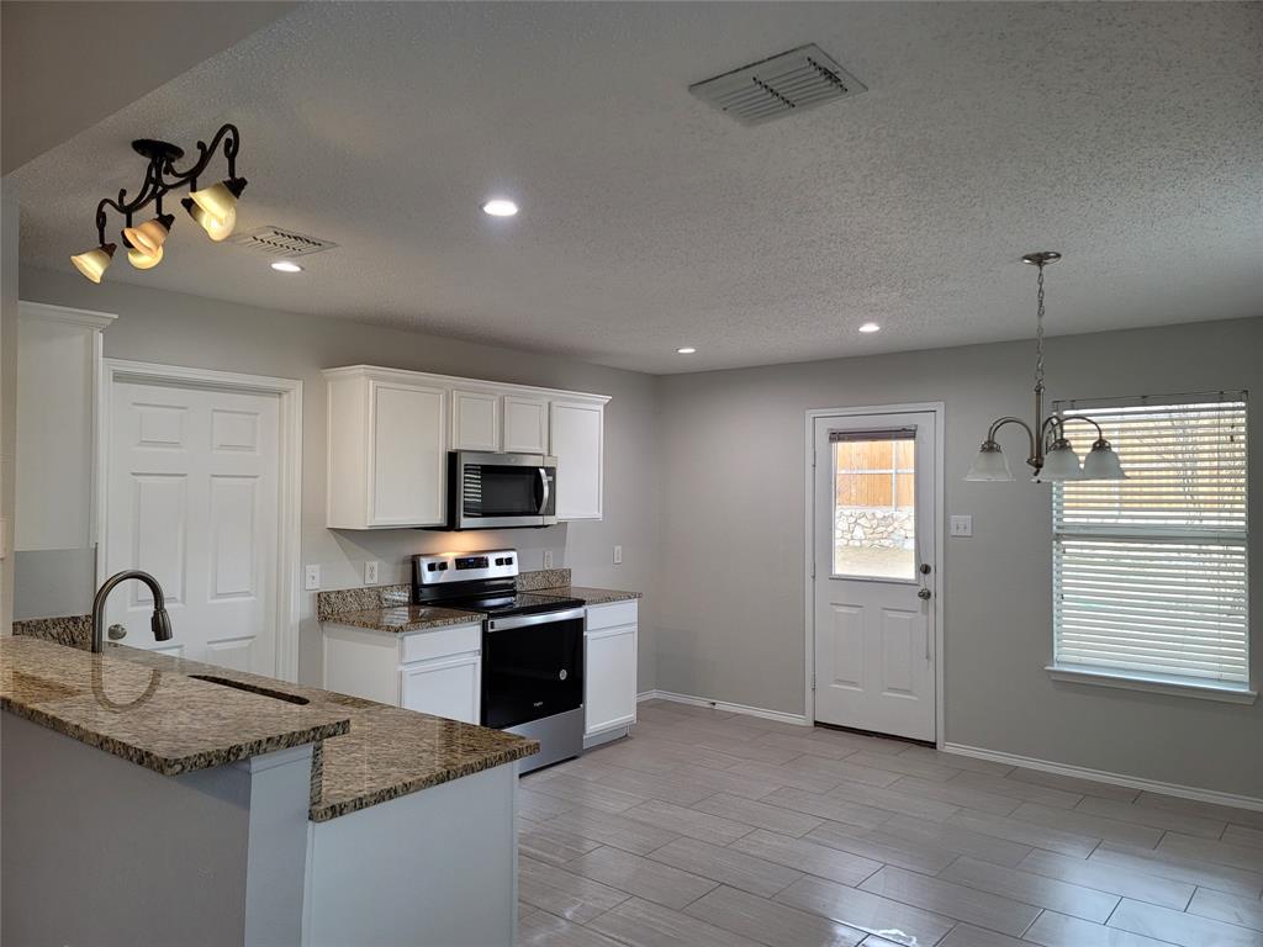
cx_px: 632
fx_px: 912
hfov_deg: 69.4
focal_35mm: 25
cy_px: 474
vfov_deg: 54.9
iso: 200
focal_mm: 7
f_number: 1.8
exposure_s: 1/120
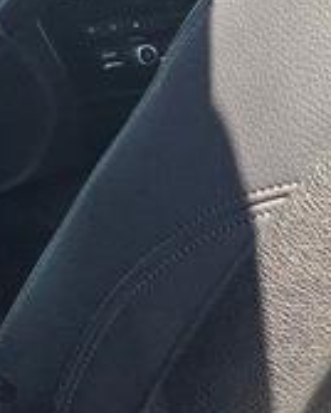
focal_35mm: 172
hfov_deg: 7.5
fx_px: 2102
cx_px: 1124
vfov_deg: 11.2
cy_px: 344
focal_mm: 6.3
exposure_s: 1/359
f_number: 1.7
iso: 50
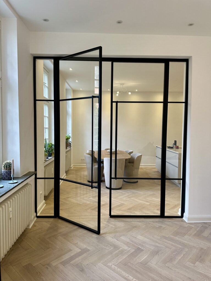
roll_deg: -1.2
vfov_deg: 71.6
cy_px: 140
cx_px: 106
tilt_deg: -3.0
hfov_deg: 56.8
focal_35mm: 24
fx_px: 195
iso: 250
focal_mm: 6.86
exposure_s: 1/83
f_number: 1.78
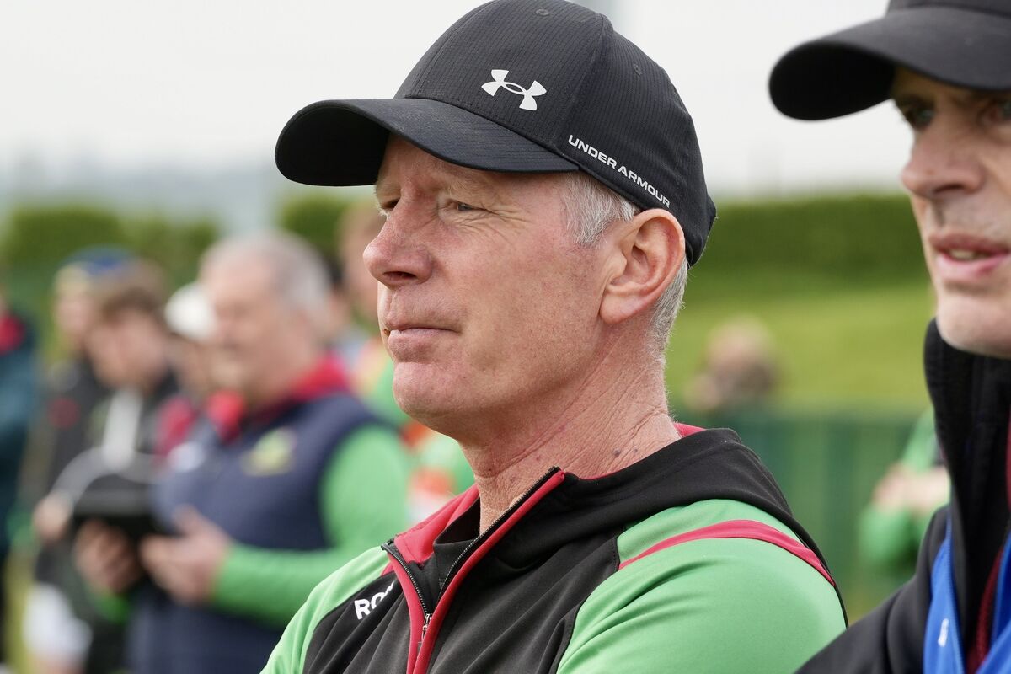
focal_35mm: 249
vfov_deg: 5.5
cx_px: 506
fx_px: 6992
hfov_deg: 8.3
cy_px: 337
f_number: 7.1
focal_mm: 166.4
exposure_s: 1/1000
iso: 800
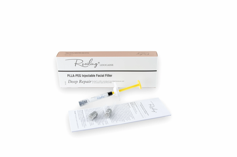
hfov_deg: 46.5
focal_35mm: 42
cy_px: 78
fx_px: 276
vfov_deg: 31.8
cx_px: 118
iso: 160
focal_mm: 28
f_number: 14
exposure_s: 1/25
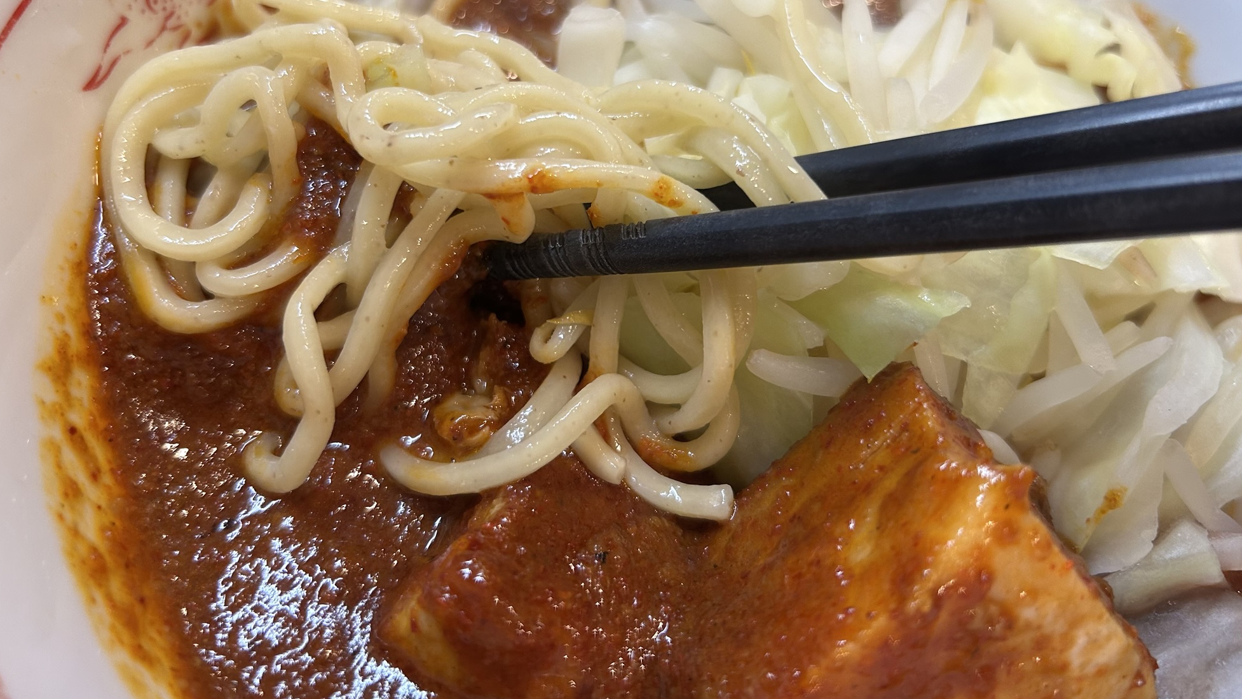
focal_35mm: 29
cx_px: 617
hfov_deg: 66.1
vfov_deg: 39.9
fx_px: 955
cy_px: 263
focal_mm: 5.7
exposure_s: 1/100
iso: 125
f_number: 1.5
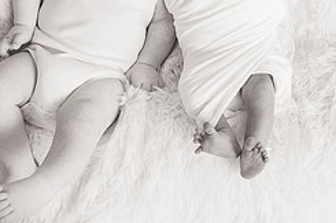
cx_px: 174
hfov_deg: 25.7
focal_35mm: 79
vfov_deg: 16.8
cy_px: -10
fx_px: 737
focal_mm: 32
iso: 320
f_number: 3.5
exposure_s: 1/160
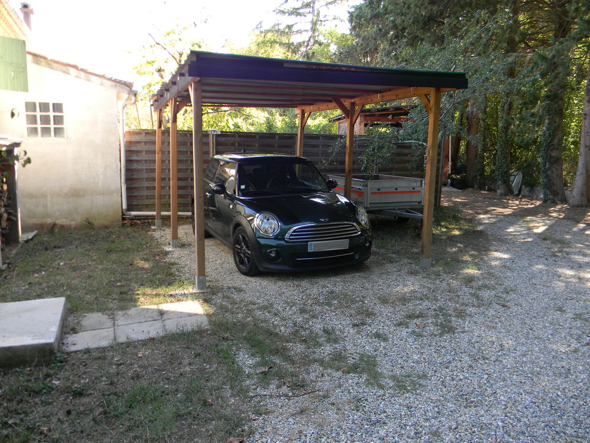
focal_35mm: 28
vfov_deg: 49.7
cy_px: 222
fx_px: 477
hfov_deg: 63.4
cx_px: 295
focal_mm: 5
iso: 80
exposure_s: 1/49.2
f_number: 3.5
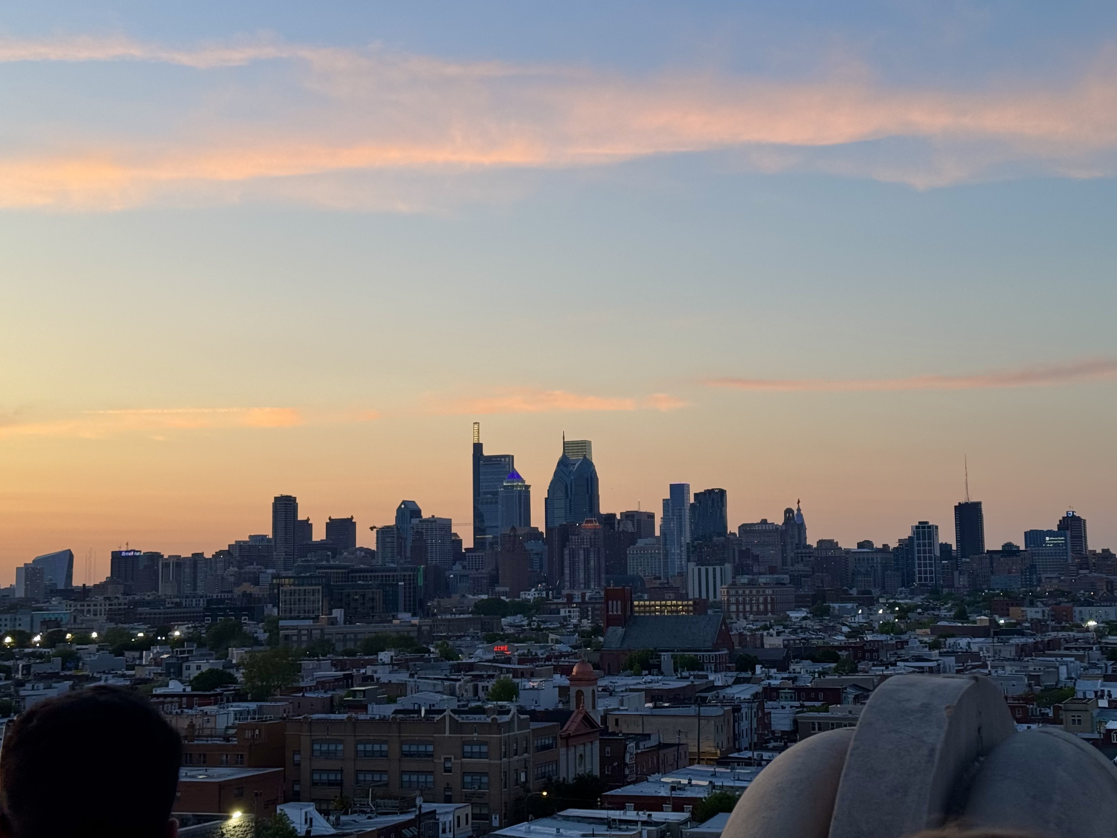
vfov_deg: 25.6
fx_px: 1839
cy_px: 371
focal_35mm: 57
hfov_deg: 33.8
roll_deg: -0.3
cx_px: 575
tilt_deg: +3.7
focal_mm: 6.76
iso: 50
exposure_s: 1/153
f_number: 1.78
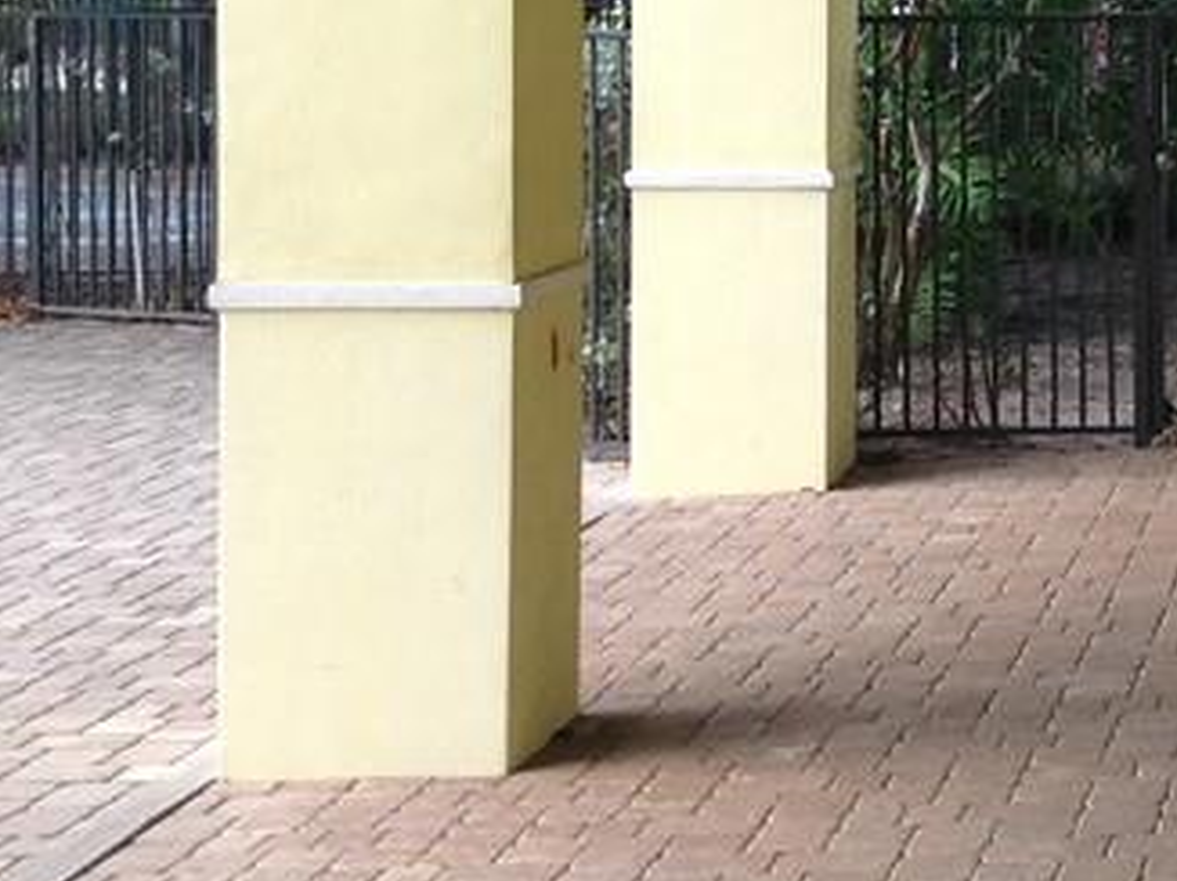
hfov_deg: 17.0
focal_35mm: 110
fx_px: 3737
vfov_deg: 13.3
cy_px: -7
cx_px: 1444
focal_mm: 4.28
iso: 50
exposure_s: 1/373
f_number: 2.4
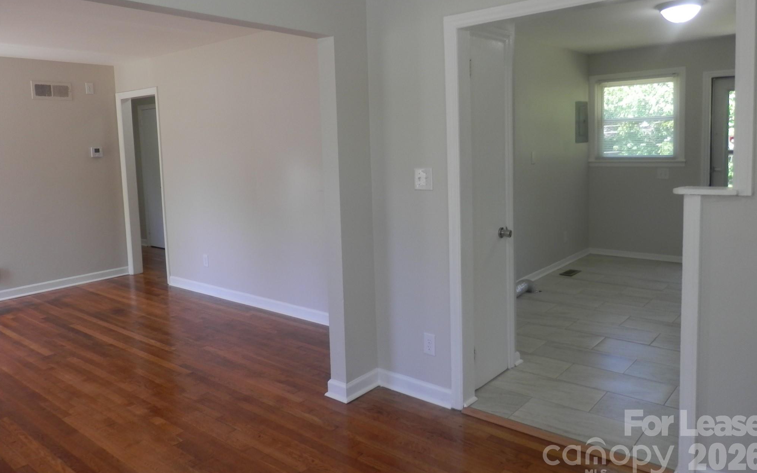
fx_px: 557
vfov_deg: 45.8
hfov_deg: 68.4
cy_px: 194
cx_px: 384
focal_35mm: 27
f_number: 3
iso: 80
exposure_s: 1/30
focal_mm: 4.5
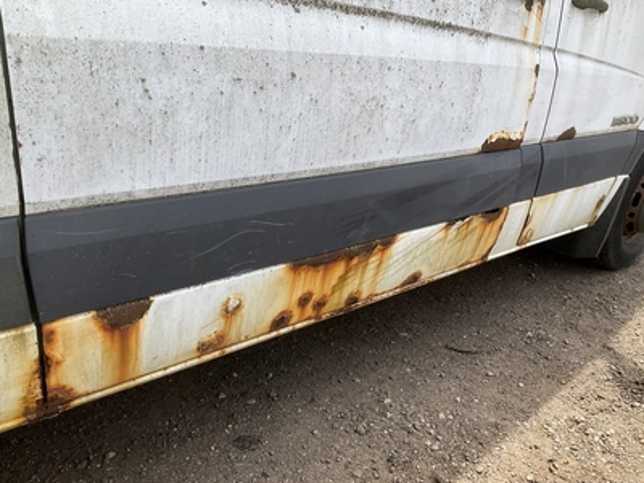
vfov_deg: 48.2
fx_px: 540
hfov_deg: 61.7
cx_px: 322
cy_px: 242
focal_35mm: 29
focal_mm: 3
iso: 25
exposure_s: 1/739
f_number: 1.8
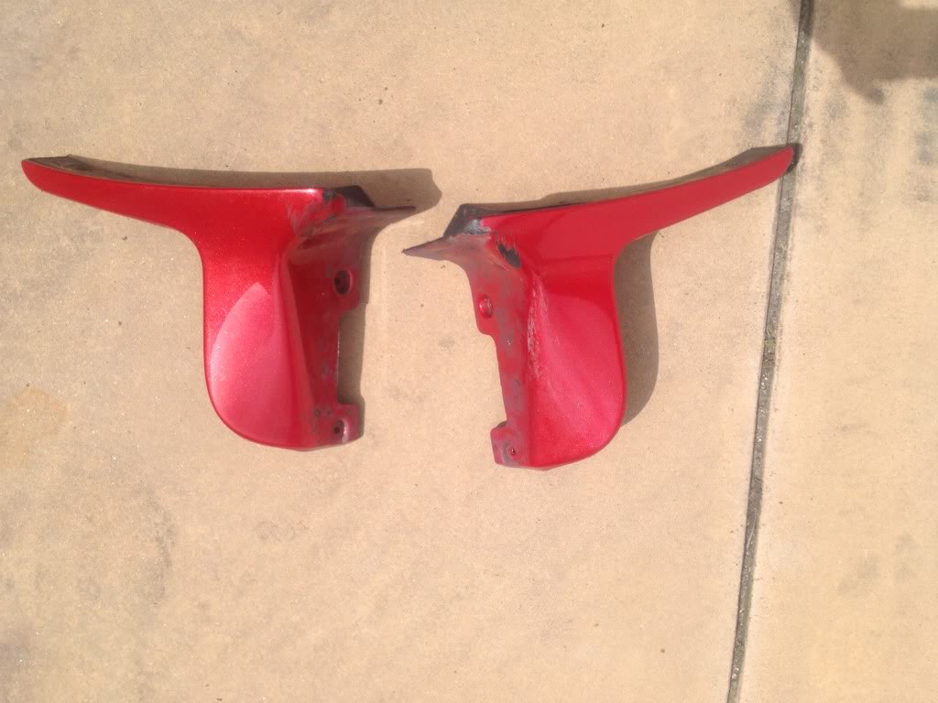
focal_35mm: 35
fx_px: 948
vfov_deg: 40.7
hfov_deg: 52.6
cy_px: 352
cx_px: 469
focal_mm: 4.3
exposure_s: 1/2045
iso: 64
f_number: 2.4
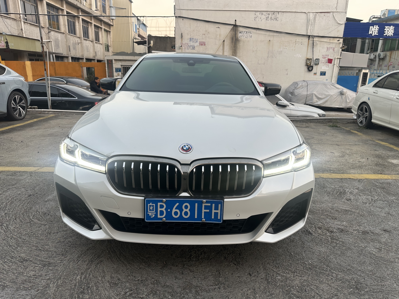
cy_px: 150
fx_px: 277
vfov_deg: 56.8
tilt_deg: -15.7
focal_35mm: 24
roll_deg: -0.4
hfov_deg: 71.6
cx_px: 200
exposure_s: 1/98
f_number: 1.78
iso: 64
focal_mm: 6.86
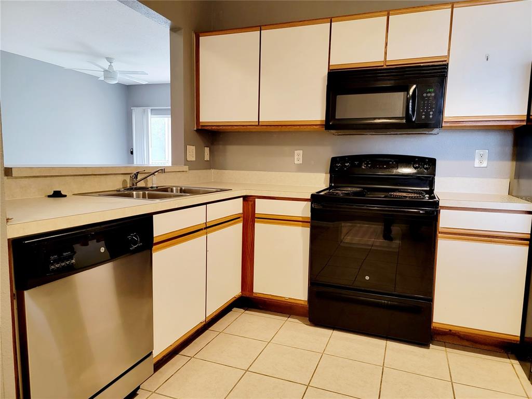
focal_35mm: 24
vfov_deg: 56.8
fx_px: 369
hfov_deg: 71.6
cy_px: 200
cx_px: 266
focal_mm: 6.7
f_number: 1.8
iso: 320
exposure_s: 1/40
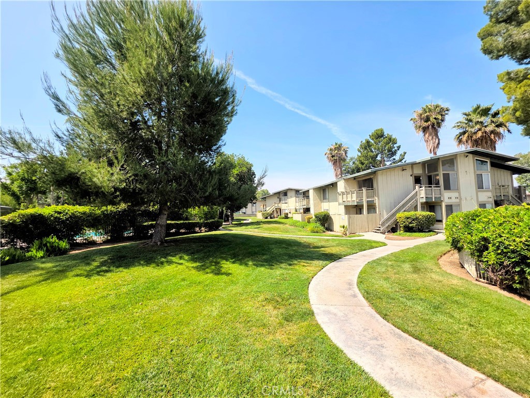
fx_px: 199
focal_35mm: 13
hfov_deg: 106.2
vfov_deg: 89.9
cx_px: 265
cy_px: 199
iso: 40
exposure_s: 1/2111
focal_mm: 2.2
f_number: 1.9
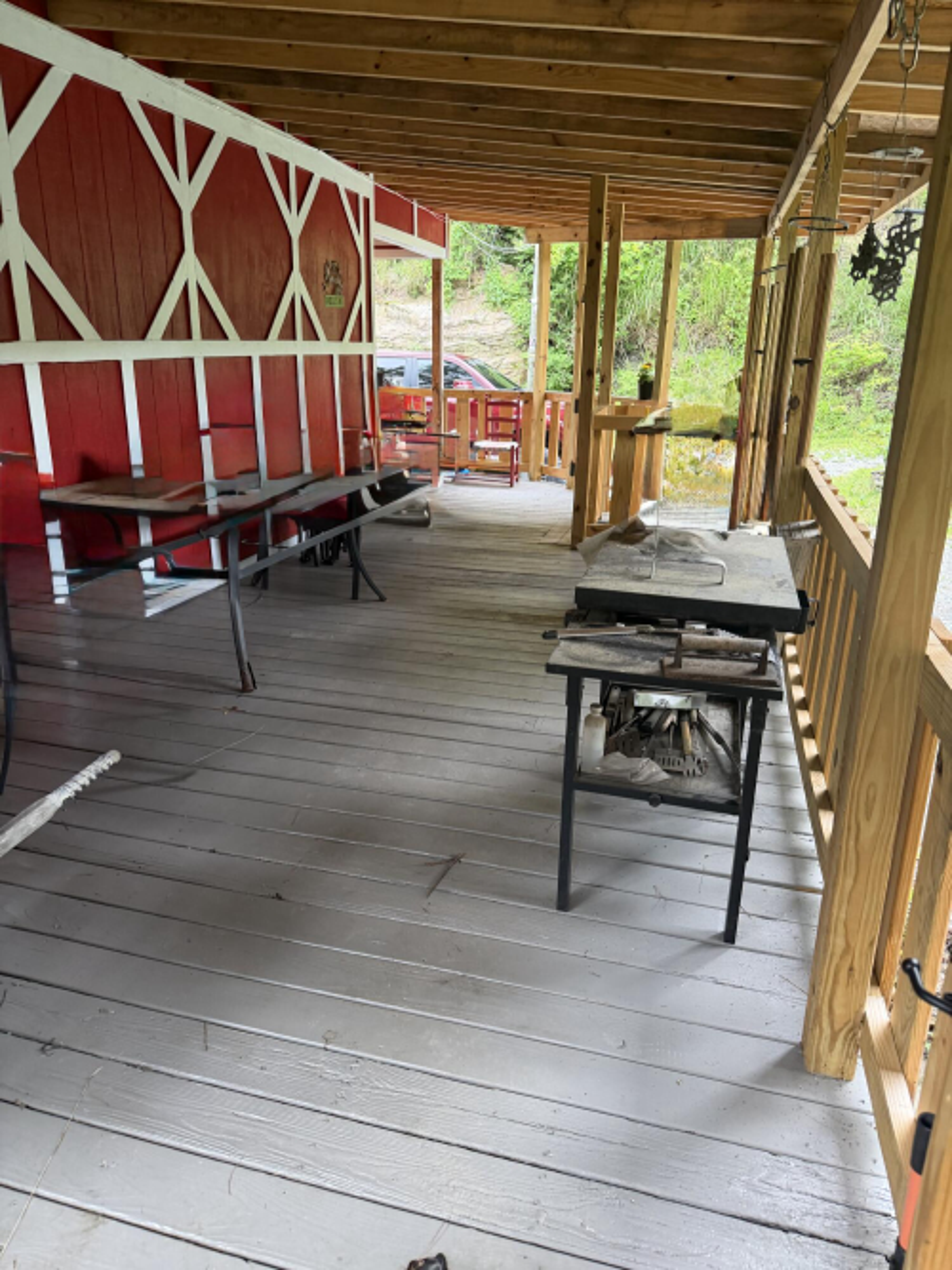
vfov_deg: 71.6
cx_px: 476
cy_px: 635
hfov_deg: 56.8
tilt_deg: -17.5
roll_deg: -0.5
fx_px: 880
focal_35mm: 24
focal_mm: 6.76
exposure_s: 1/66
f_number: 1.78
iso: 200
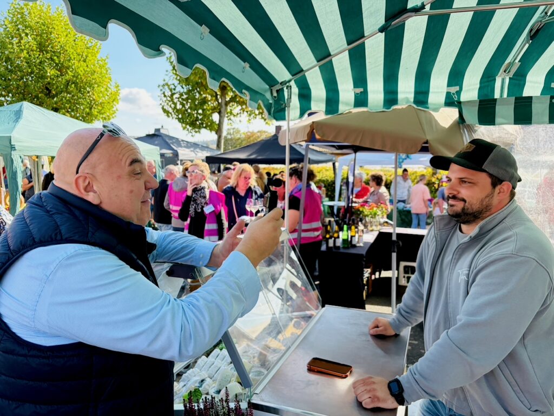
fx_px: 416
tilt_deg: -8.9
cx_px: 277
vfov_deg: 53.1
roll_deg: -1.2
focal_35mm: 26
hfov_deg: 67.3
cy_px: 208
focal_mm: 5.96
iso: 64
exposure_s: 1/895
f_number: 1.6
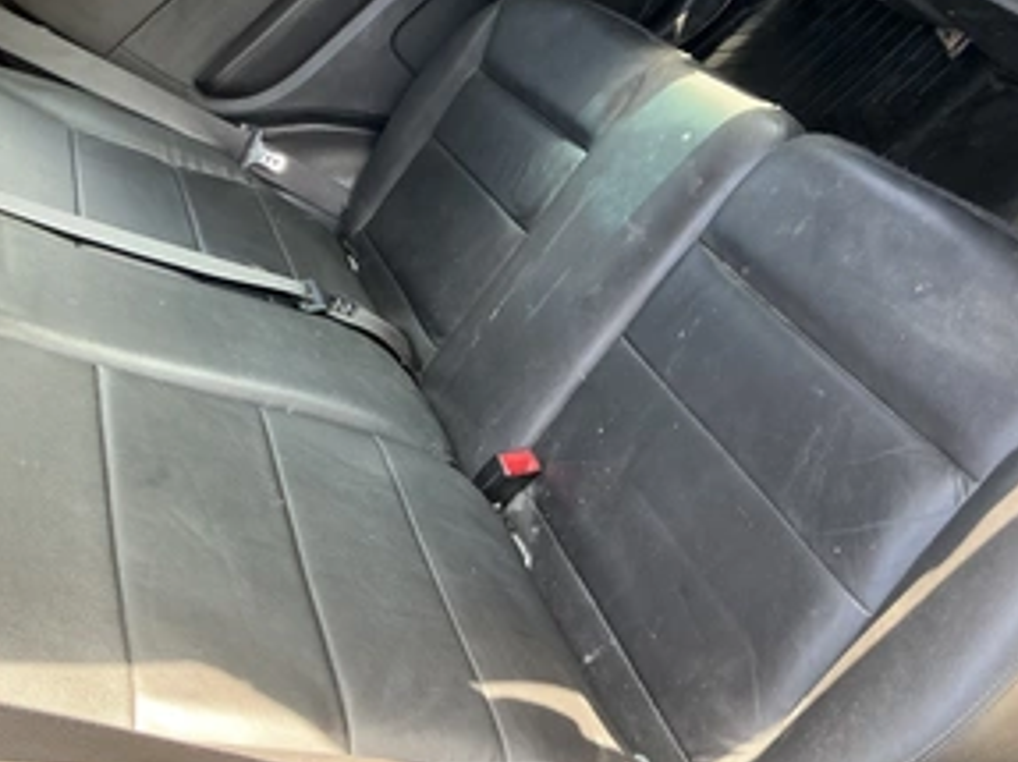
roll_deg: +43.1
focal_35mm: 39
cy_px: 284
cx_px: 553
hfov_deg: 47.8
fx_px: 1146
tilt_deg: -32.7
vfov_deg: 36.6
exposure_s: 1/60
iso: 80
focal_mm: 3
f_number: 1.8
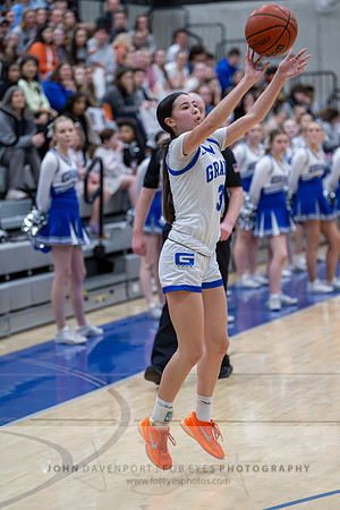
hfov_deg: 10.5
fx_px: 1842
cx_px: 170
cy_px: 255
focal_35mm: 130
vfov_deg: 15.8
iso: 5600
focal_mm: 130
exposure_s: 1/1000
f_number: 2.8
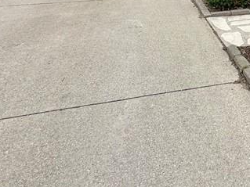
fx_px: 325
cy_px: -48
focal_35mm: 45
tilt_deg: -3.9
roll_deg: -0.2
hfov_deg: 36.9
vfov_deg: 27.5
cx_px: 259
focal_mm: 2.22
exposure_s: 1/454
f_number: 2.2
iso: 40
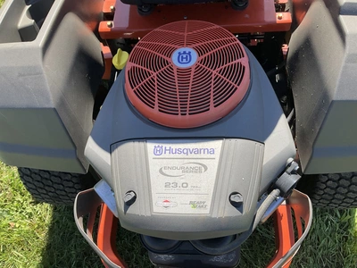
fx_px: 299
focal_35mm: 29
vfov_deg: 48.2
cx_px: 178
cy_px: 134
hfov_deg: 61.7
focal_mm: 3
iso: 25
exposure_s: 1/556
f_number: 1.8
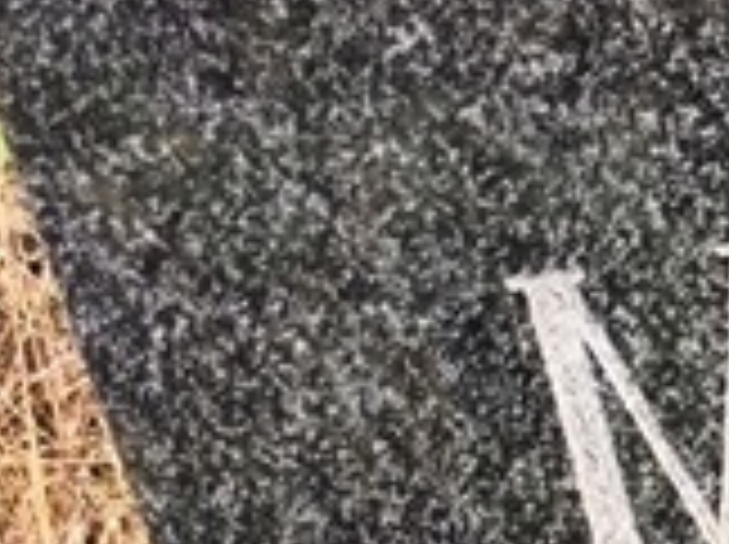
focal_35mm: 247
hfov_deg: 7.7
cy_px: 1052
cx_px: 1442
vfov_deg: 5.9
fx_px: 5194
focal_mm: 4.71
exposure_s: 1/541
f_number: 1.7
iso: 50
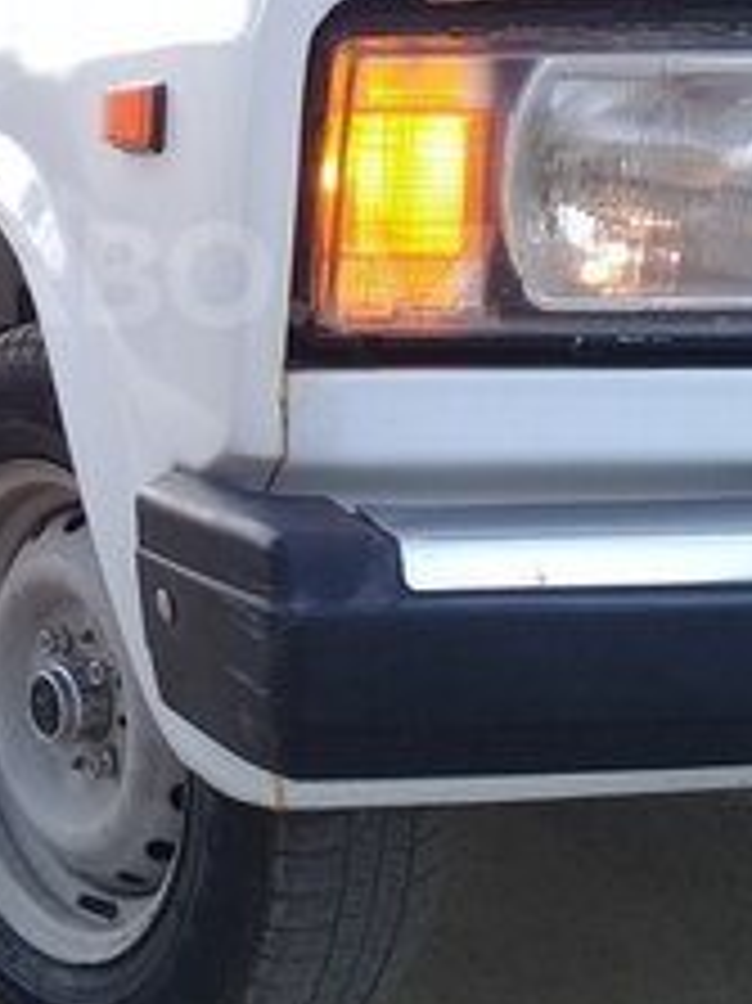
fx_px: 2001
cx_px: 153
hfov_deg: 21.0
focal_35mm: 69
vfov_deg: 27.9
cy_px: 275
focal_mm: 3.3
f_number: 2.2
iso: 50
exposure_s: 1/468
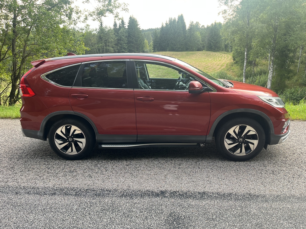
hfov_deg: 67.3
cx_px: 153
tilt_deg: -16.3
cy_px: 114
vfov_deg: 53.1
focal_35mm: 26
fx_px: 230
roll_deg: +2.2
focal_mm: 5.1
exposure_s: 1/121
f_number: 1.6
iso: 64
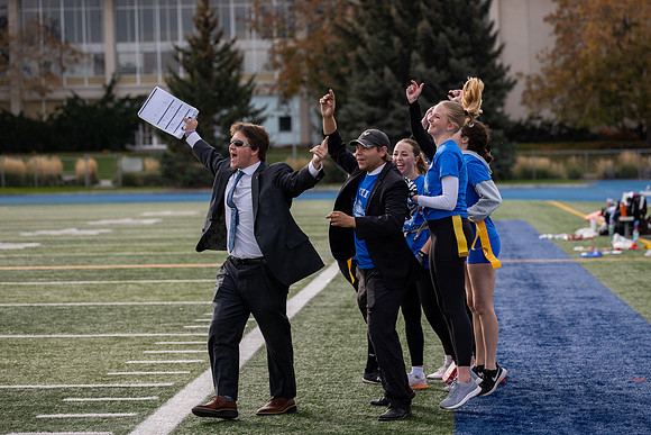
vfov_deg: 11.6
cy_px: 158
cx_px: 376
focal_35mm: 118
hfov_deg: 17.3
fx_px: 2139
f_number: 2.8
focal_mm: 93
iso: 200
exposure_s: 1/2500
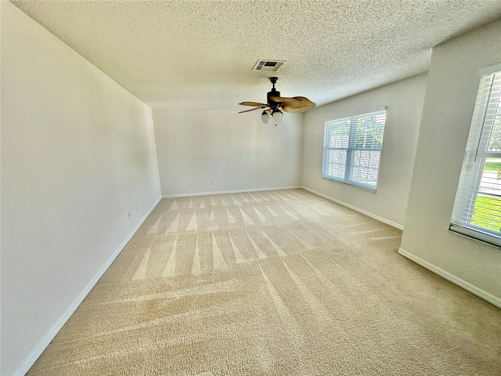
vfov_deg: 85.7
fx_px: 203
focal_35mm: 14
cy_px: 188
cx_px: 250
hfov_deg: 102.1
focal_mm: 2.22
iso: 160
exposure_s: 1/120
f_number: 2.2
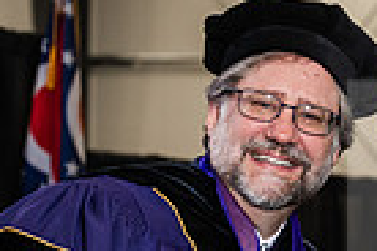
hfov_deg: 7.1
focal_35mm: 289
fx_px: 3026
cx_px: 265
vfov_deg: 4.7
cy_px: 411
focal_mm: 69
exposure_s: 1/200
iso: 1250
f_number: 4.5
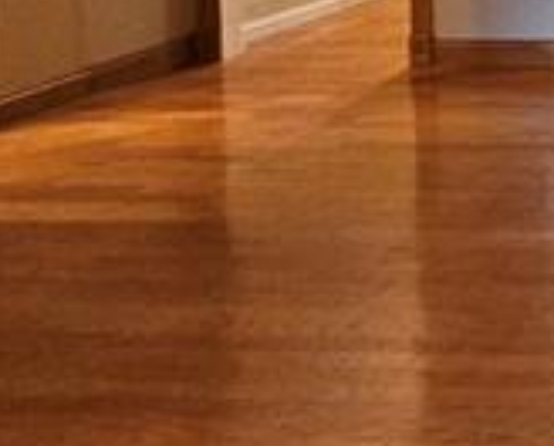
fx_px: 1298
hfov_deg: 15.4
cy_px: -243
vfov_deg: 17.3
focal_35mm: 79
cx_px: 1280
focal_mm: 2.2
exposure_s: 1/30
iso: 500
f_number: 2.2
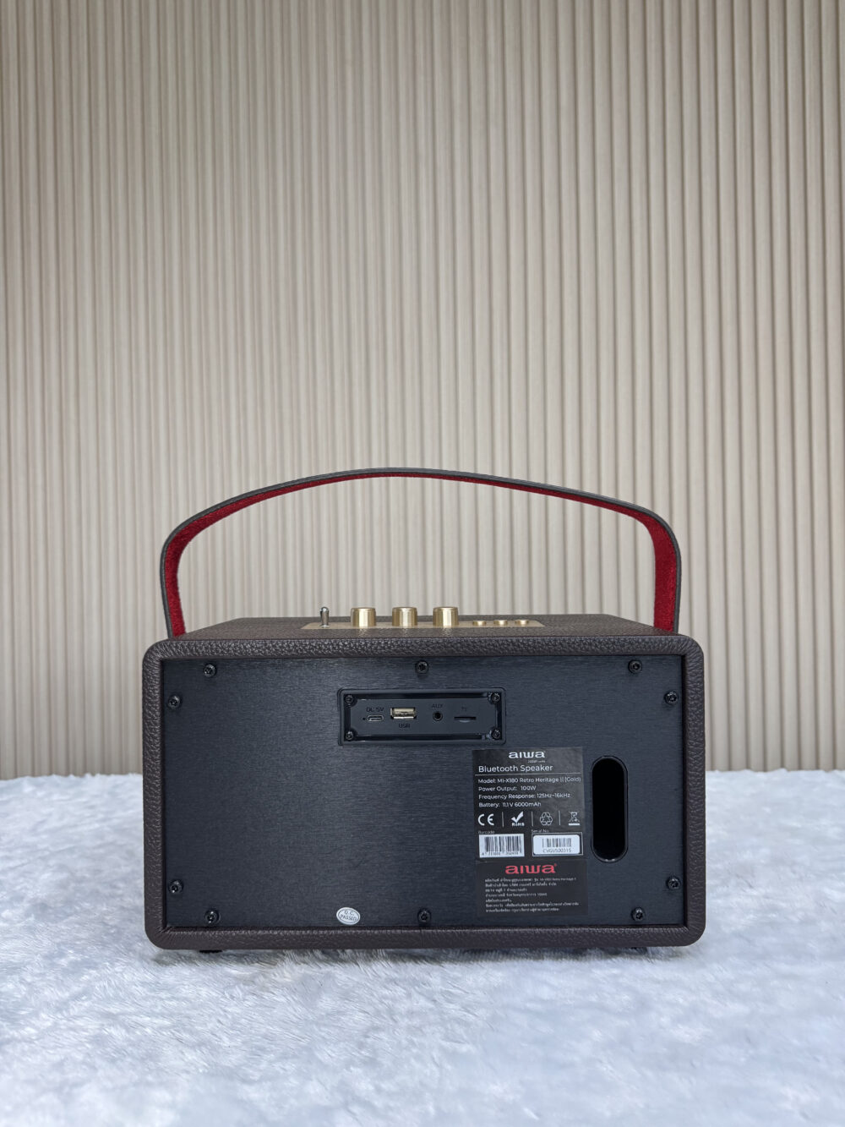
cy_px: 564
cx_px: 422
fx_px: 781
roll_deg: +0.6
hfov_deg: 56.8
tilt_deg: -0.4
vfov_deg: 71.6
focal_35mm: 24
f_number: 1.78
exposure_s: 1/60
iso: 250
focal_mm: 6.76
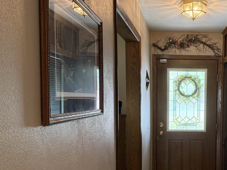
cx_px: 185
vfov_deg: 31.8
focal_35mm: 45
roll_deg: -1.9
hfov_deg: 40.2
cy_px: 121
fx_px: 295
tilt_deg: -4.2
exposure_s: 1/60
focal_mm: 6.76
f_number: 1.78
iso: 250
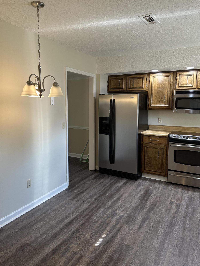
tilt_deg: -5.7
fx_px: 200
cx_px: 94
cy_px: 125
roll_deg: +0.9
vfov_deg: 67.2
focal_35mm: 26
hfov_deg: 53.0
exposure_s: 1/60
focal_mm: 6.86
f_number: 1.78
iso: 125
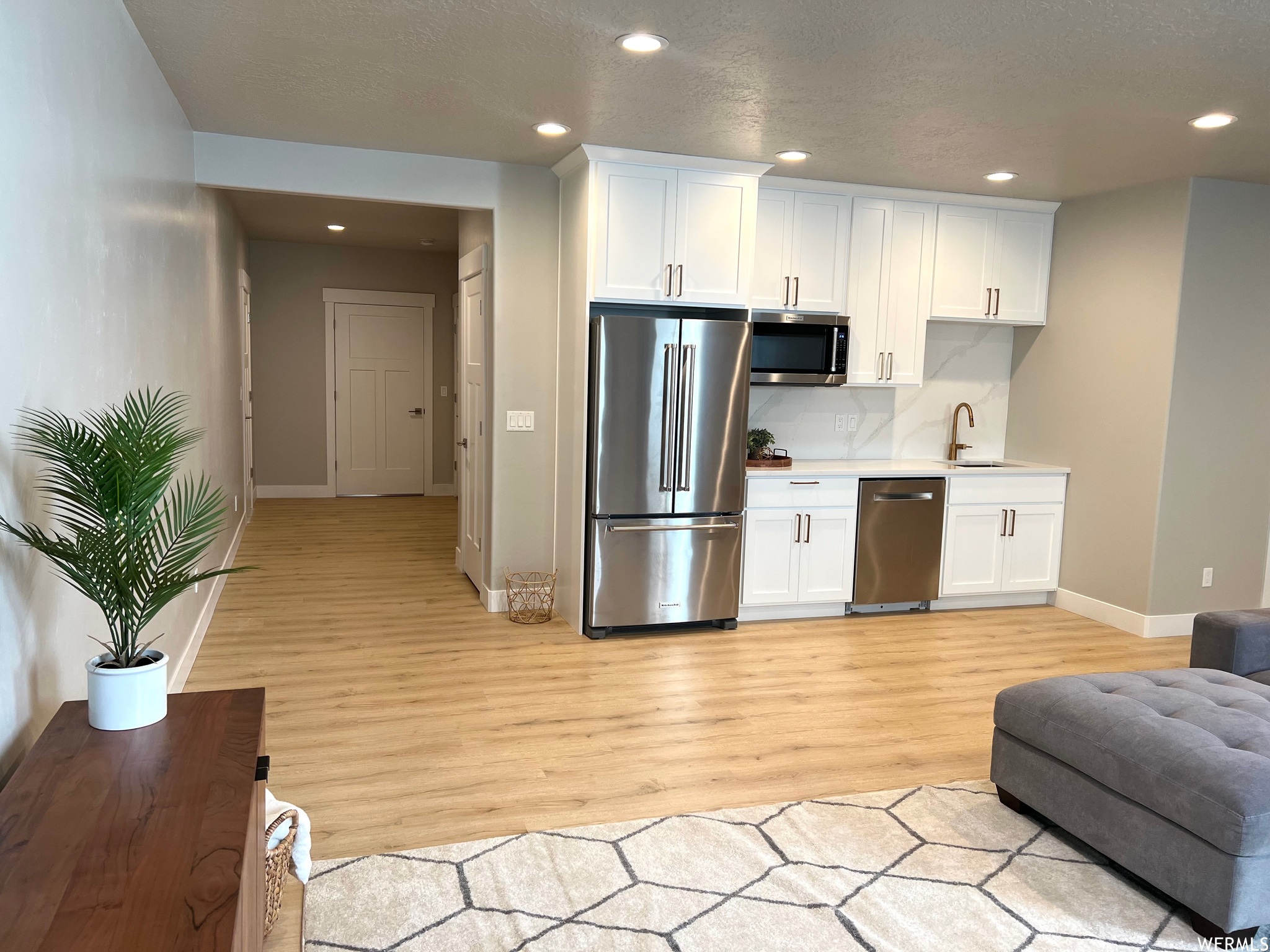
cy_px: 476
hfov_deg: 67.3
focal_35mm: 26
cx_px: 635
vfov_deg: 53.1
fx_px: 954
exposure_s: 1/120
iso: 80
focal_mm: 5.7
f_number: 1.5
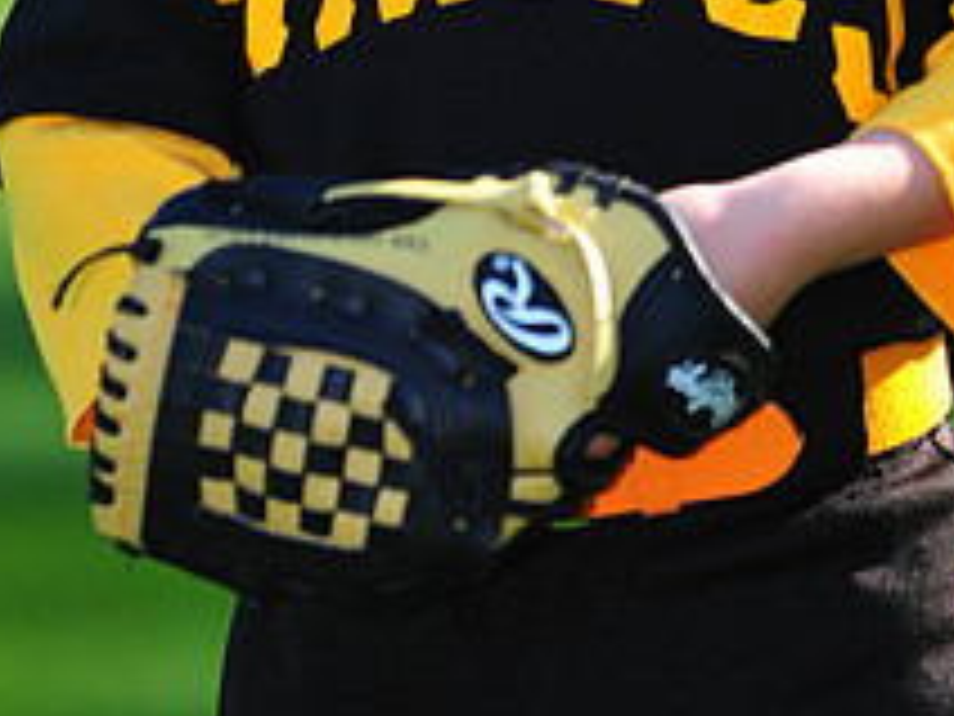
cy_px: -392
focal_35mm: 525
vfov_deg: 2.8
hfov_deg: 3.8
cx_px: 522
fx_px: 14469
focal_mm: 200
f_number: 4
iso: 200
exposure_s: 1/640
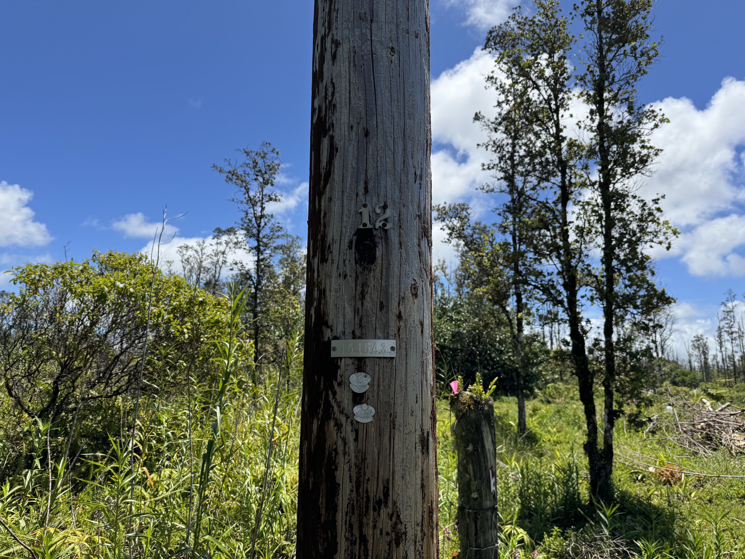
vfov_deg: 56.8
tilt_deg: +12.1
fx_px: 517
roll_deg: -1.0
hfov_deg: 71.6
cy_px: 280
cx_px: 372
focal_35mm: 24
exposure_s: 1/3802
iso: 80
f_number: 1.78
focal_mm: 6.76
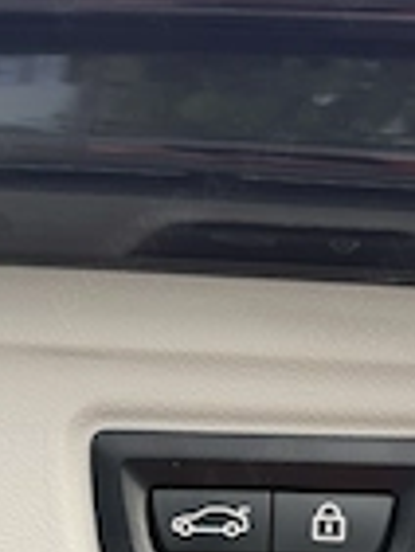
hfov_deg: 21.5
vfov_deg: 26.6
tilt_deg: +12.5
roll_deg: -0.3
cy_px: 583
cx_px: 290
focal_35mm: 68
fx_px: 1085
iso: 80
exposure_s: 1/121
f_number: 1.78
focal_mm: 6.76
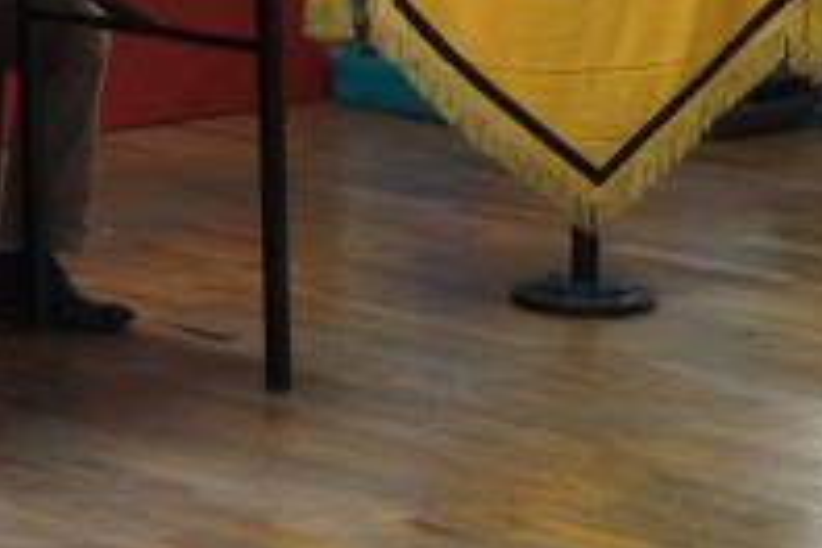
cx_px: -83
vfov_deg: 10.0
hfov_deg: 14.7
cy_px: -50
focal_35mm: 136
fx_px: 3105
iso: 3200
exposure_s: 1/125
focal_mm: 40
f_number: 5.6
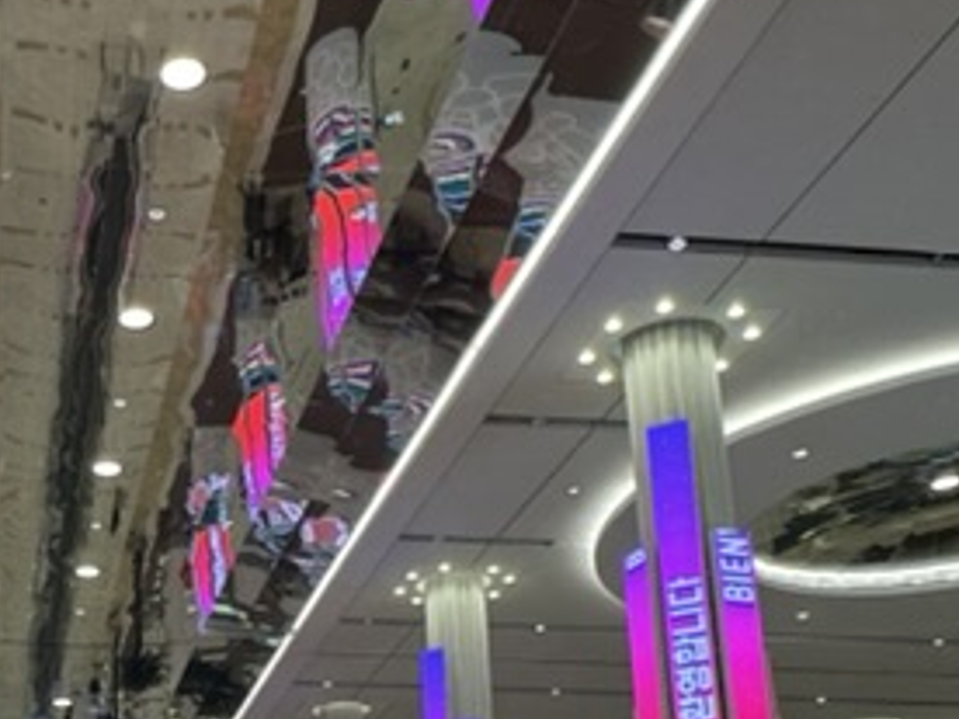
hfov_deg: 35.1
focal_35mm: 52
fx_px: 1441
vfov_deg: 26.5
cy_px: 726
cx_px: 132
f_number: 2.2
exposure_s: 1/99
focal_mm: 2.22
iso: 125
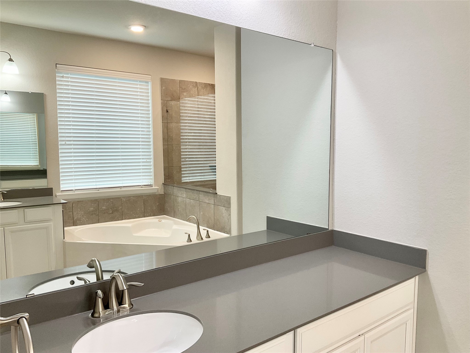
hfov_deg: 61.7
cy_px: 176
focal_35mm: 29
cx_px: 235
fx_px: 394
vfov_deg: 48.2
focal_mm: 3
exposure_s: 1/60
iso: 50
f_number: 1.8
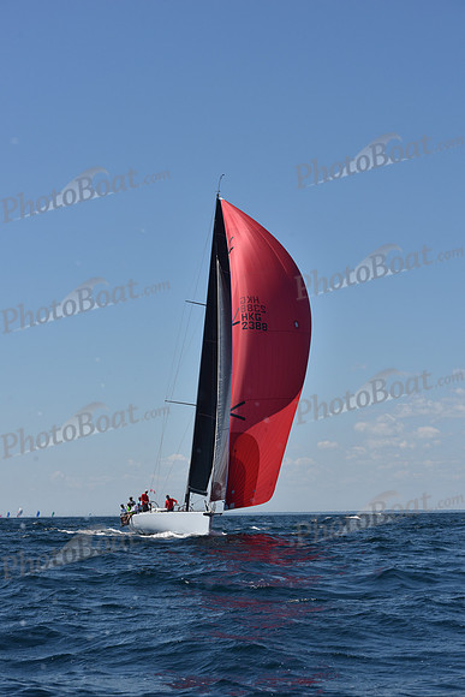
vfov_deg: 28.8
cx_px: 232
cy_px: 348
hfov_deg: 19.5
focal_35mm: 70
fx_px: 1355
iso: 200
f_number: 9
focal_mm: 70
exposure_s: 1/1000
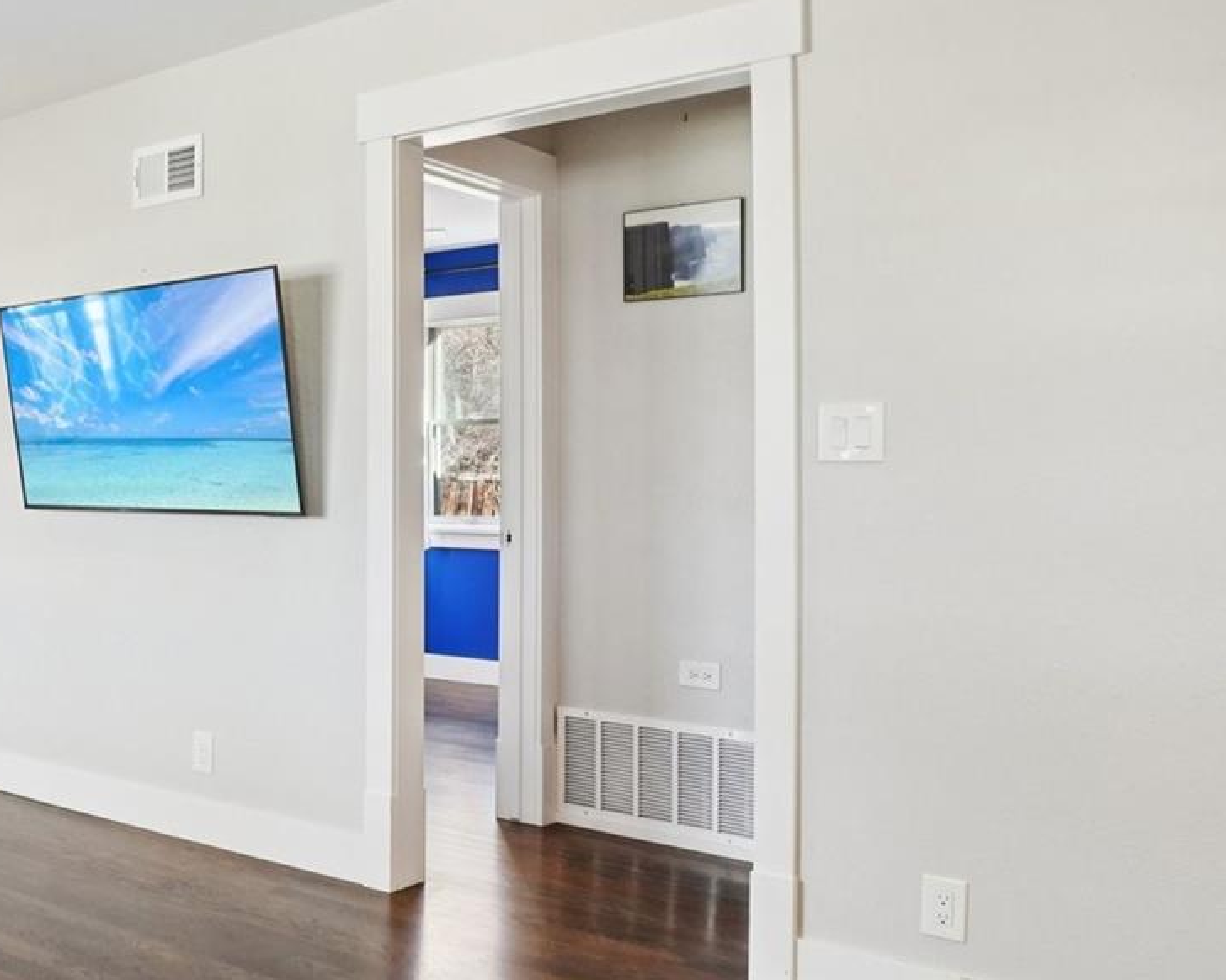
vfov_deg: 43.3
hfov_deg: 46.1
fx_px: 1234
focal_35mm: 34
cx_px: 57
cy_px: 505
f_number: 8
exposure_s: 1/30
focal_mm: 11
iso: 640
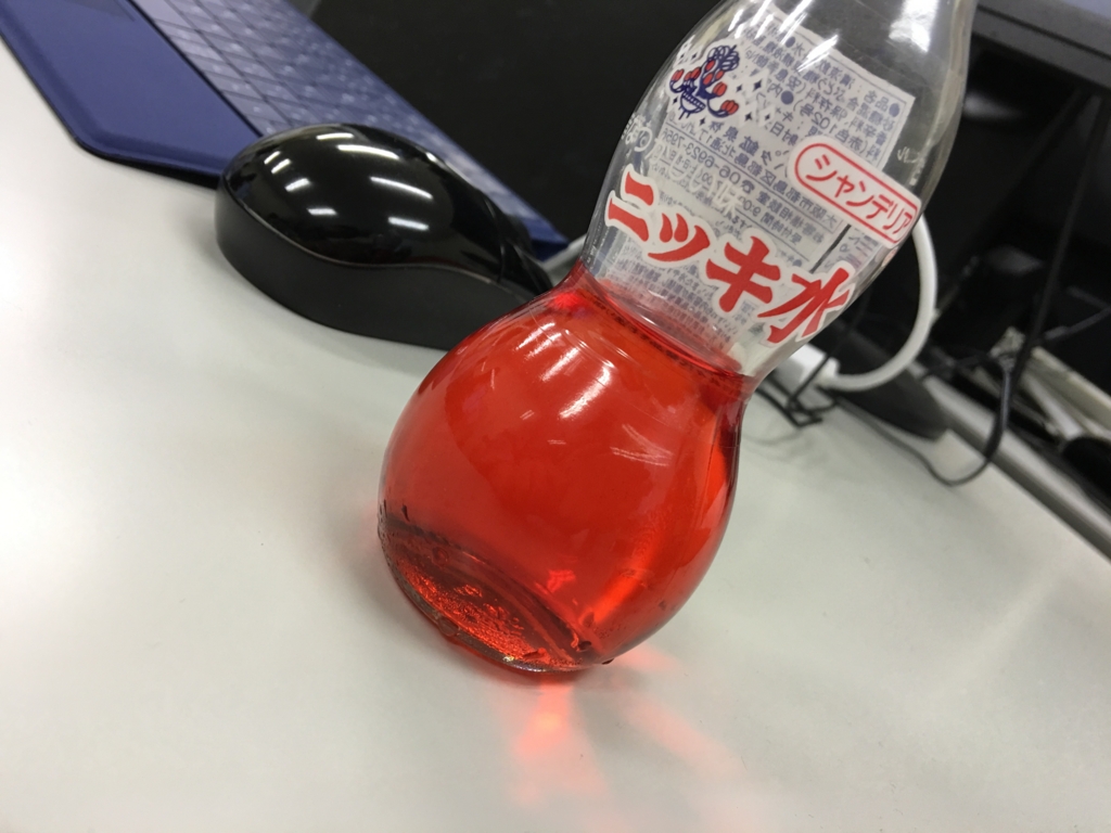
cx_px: 556
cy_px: 416
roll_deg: -32.5
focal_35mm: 29
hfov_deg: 61.7
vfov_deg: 48.2
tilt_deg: -19.0
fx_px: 931
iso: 40
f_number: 2.2
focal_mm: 4.15
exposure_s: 1/15
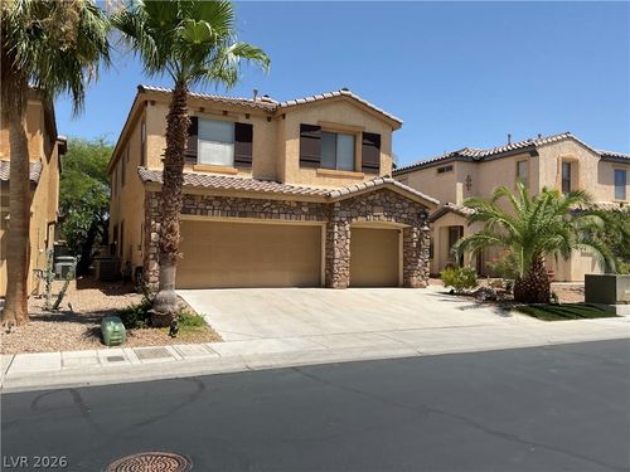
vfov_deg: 48.2
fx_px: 528
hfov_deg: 61.7
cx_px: 315
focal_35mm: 29
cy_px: 236
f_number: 1.8
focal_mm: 3
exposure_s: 1/2058
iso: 16
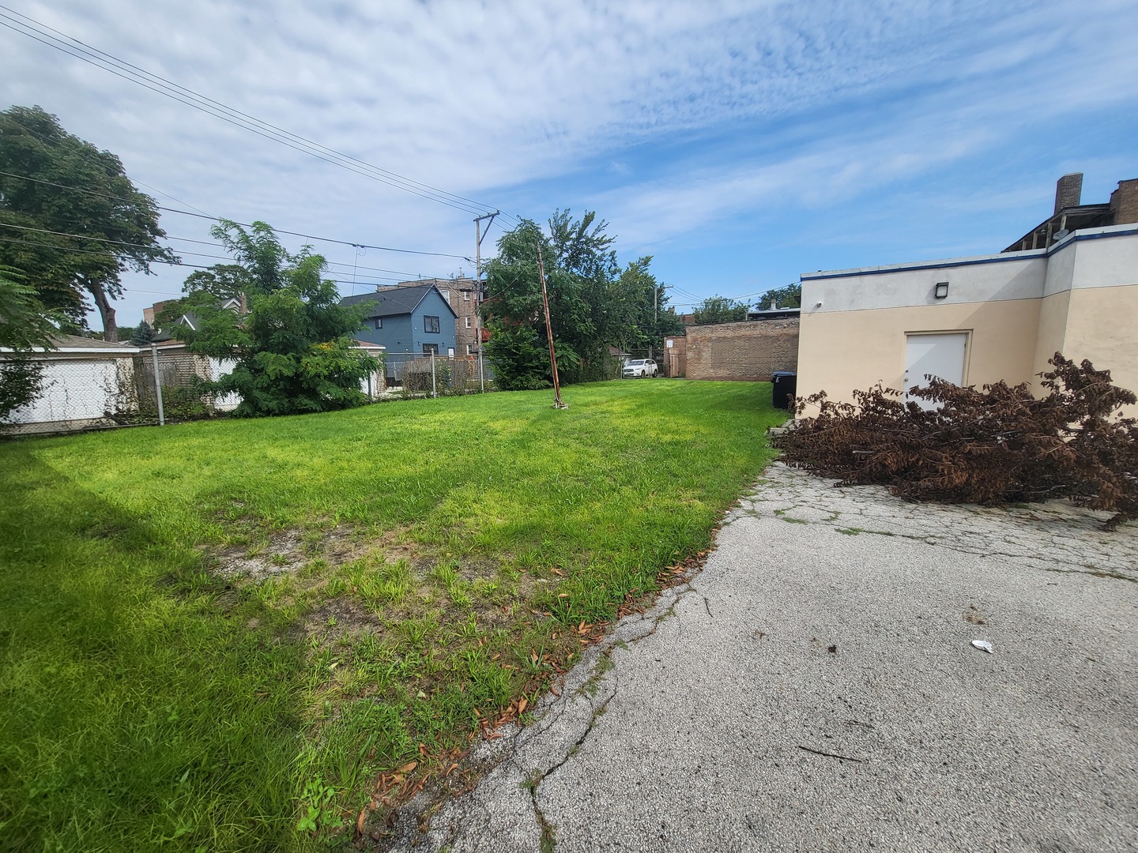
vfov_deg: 89.9
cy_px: 426
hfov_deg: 106.2
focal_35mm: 13
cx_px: 569
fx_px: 427
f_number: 2.2
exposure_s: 1/1011
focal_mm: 1.74
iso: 32
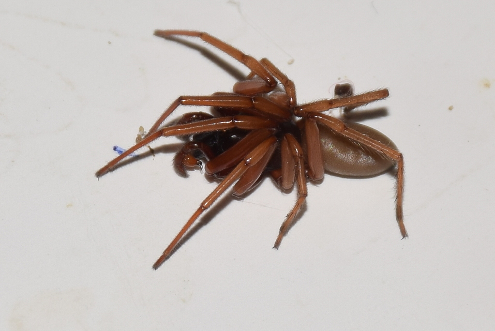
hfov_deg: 9.8
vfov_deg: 6.6
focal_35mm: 210
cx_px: 248
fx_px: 2890
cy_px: 166
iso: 100
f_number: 13
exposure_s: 1/160
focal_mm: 140
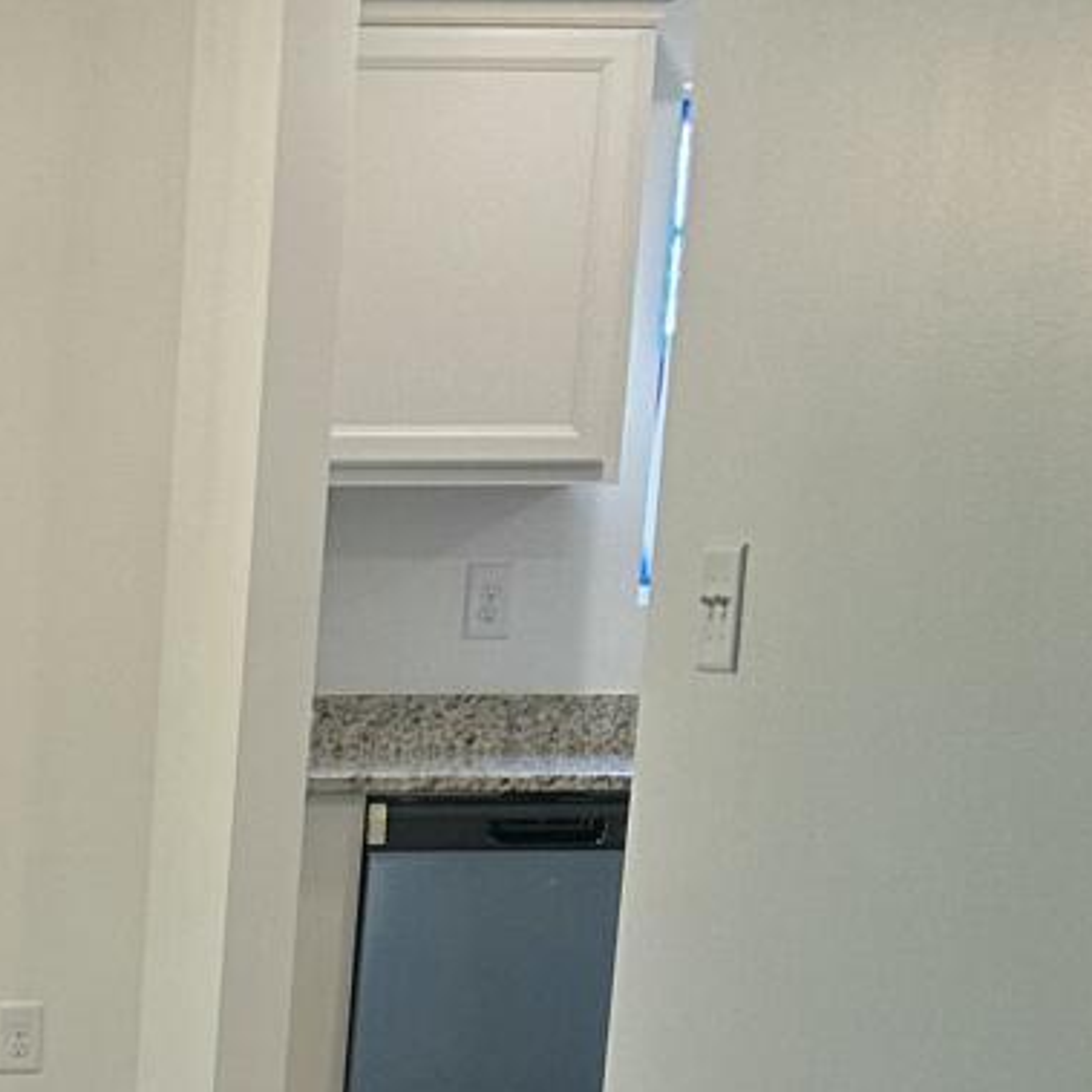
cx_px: -493
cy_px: 1769
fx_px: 3997
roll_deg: -0.3
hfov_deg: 14.6
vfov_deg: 14.3
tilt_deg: -17.1
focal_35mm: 112
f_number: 1.78
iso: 160
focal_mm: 6.86
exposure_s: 1/120
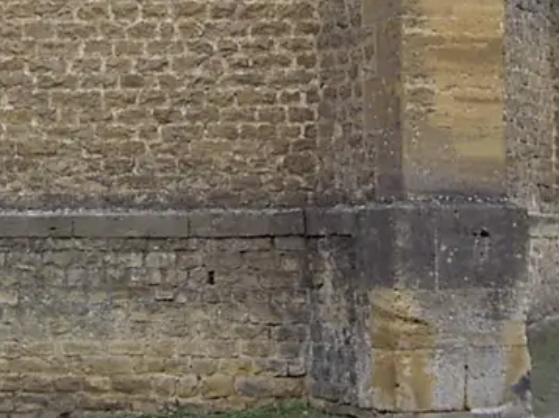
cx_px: 69
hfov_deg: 14.4
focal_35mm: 136
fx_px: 2195
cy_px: -242
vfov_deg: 10.5
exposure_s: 1/250
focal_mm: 5.8
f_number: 2.6
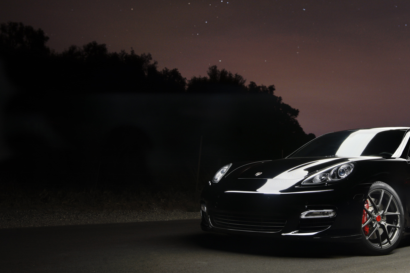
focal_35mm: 48
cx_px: 276
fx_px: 547
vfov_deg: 28.0
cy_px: 107
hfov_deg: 40.6
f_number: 13
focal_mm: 23
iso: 100
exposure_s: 8
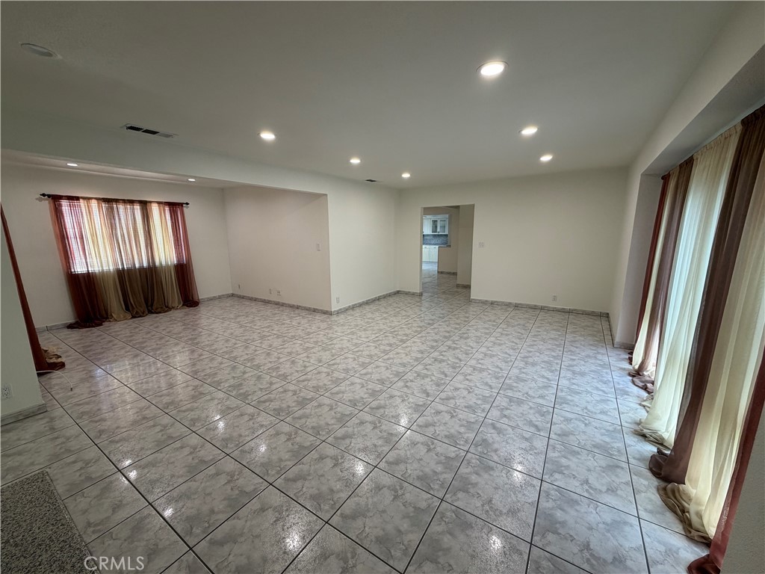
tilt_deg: -9.8
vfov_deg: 85.7
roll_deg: +1.0
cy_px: 287
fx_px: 309
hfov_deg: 102.1
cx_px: 382
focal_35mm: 14
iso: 160
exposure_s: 1/120
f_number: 2.2
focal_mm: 2.22
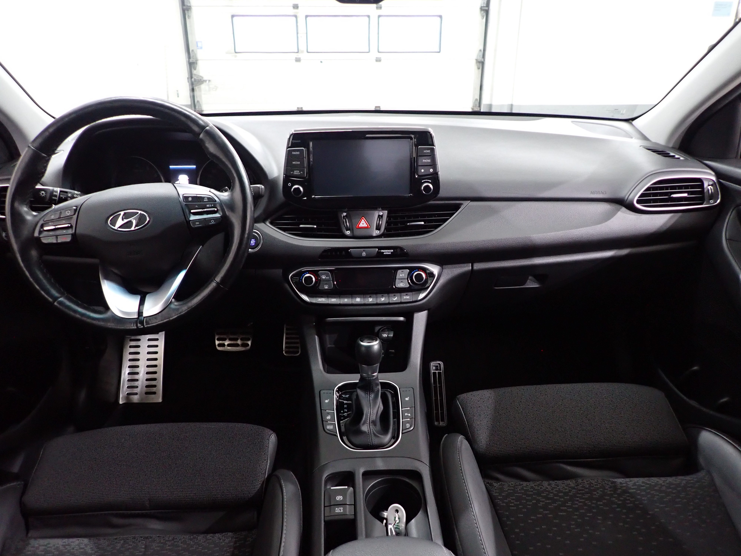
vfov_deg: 54.9
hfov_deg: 69.4
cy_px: 278
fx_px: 535
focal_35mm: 25
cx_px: 370
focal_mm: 4.5
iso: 500
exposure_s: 1/30
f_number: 2
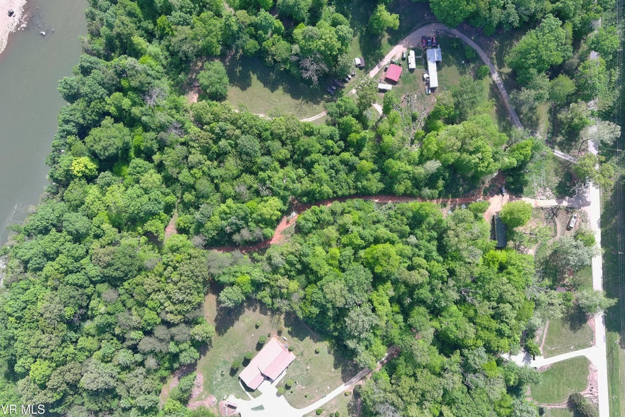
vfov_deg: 43.6
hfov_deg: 61.9
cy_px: 214
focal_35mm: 30
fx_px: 521
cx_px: 315
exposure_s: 1/320
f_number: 2.8
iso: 100
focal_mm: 10.57
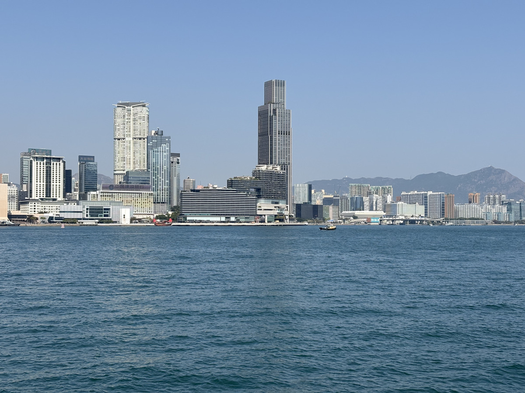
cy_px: 196
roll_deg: +0.4
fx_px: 789
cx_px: 262
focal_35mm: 52
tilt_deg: +1.8
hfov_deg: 36.8
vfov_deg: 28.0
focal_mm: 5.96
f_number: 1.6
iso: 32
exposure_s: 1/4329
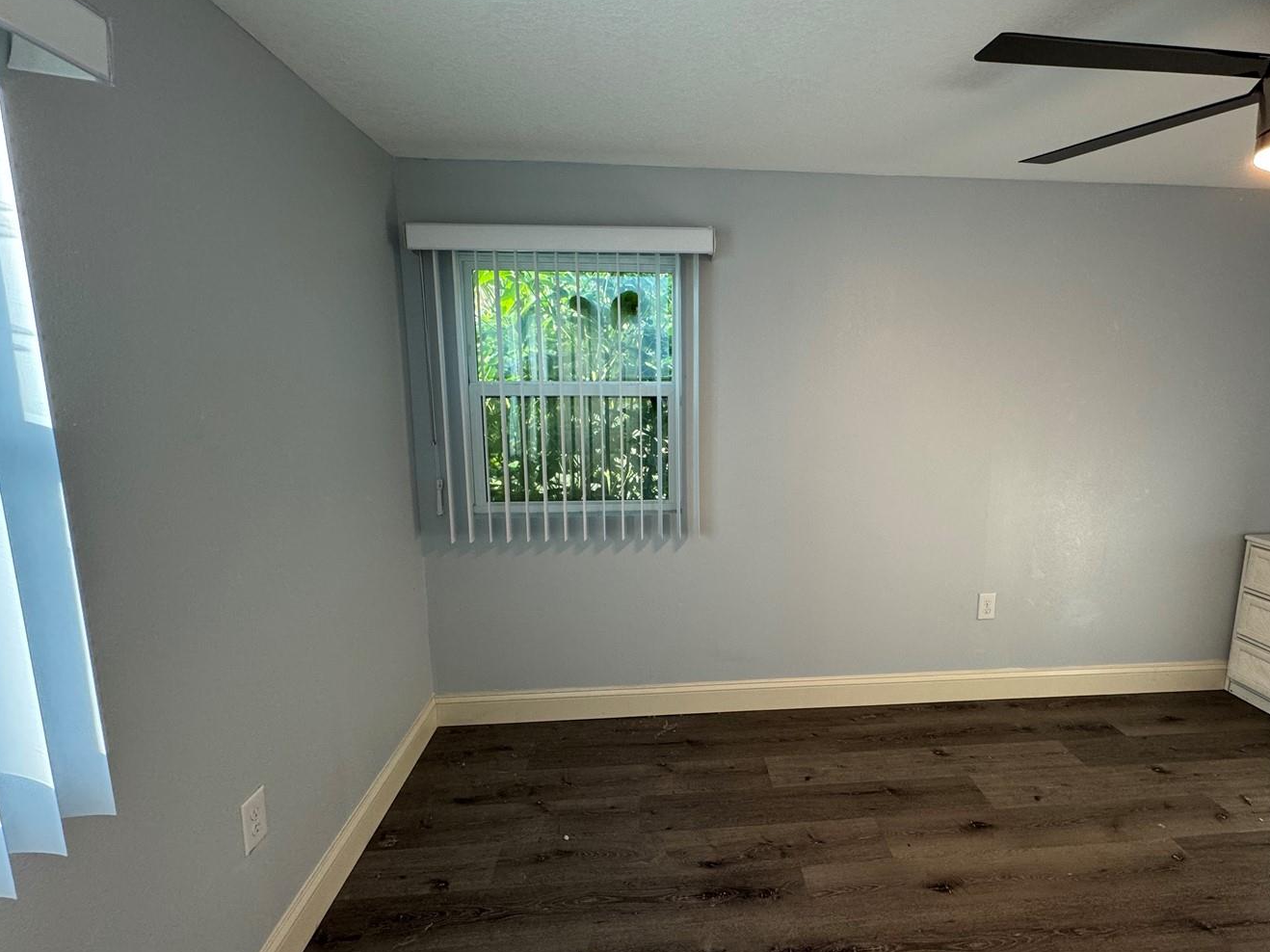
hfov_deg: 90.7
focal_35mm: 17
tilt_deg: -9.8
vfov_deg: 74.7
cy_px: 472
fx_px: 624
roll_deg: -0.4
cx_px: 706
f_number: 2.2
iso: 160
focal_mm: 2.22
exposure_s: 1/60
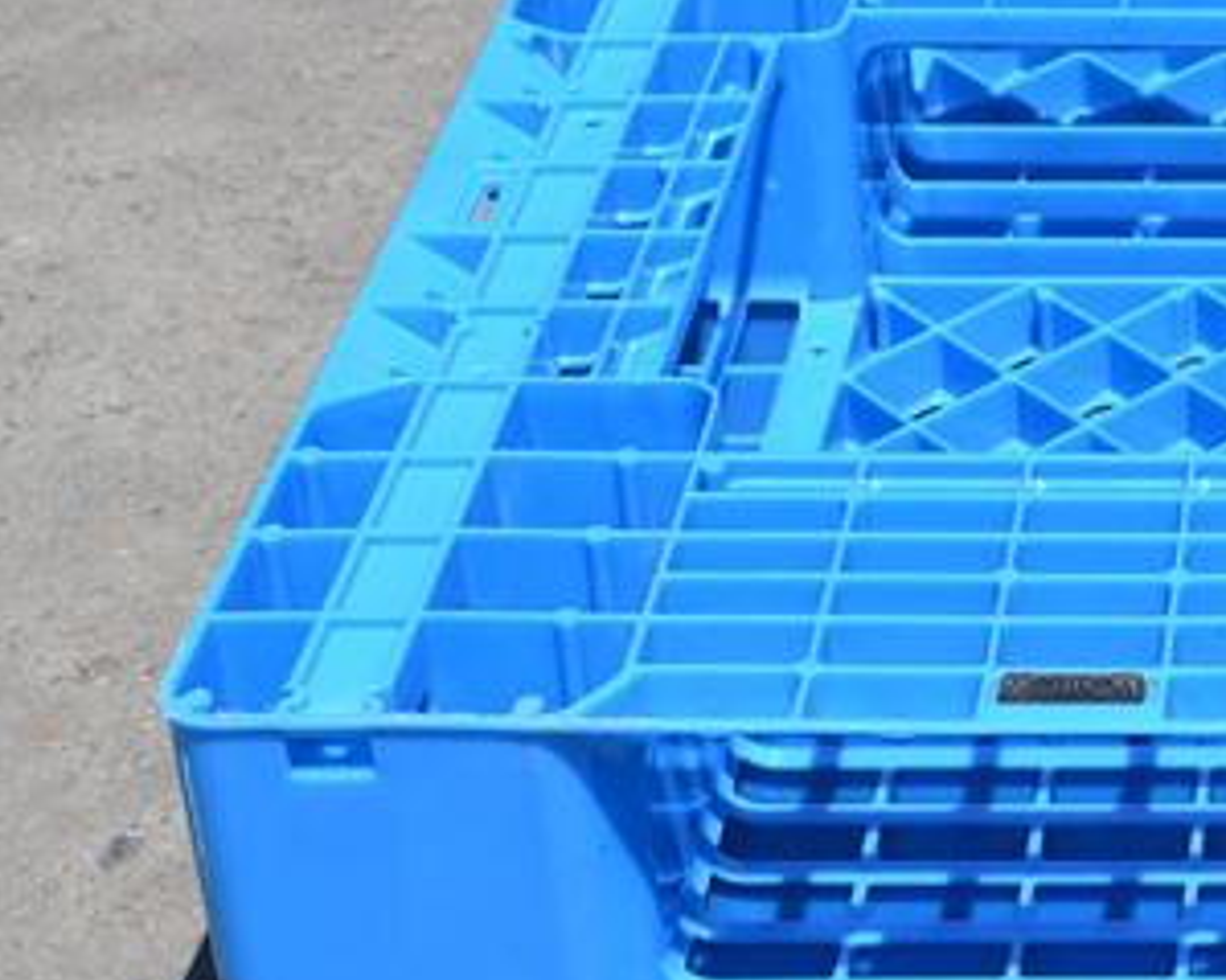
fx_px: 4425
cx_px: 1751
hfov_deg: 14.8
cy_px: 451
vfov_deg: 12.6
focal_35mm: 122
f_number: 9
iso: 100
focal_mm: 24
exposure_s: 1/320
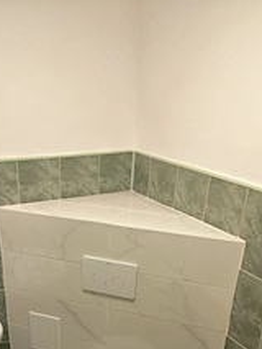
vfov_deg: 39.1
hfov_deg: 32.0
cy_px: 313
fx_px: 454
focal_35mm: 45
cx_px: 90
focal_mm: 6.12
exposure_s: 1/100
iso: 320
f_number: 1.9
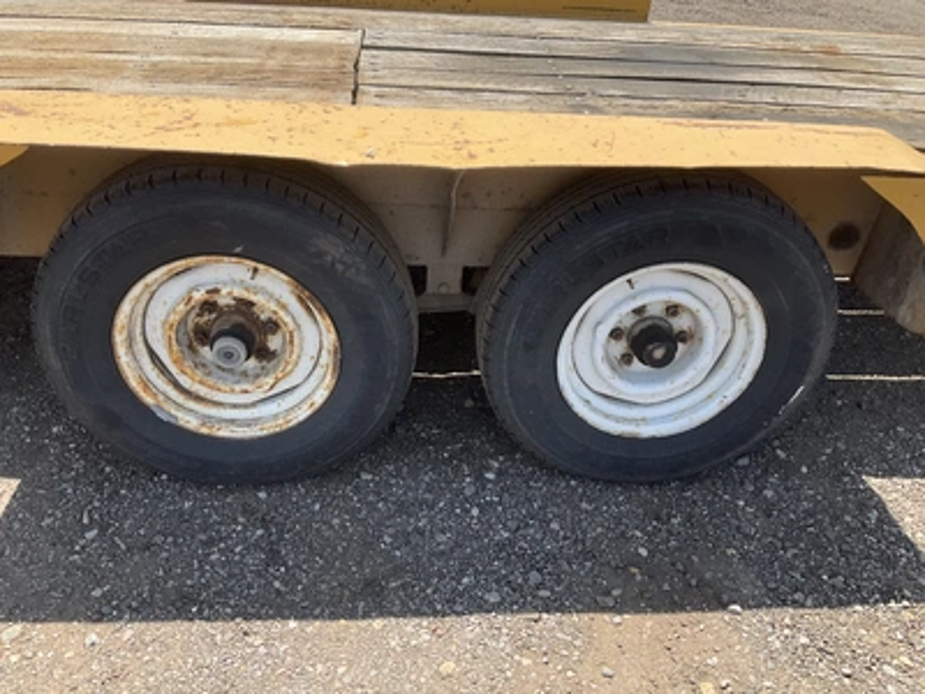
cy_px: 347
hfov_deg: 61.7
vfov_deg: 48.2
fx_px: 775
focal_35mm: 29
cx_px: 462
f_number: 1.8
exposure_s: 1/997
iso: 25
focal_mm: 3
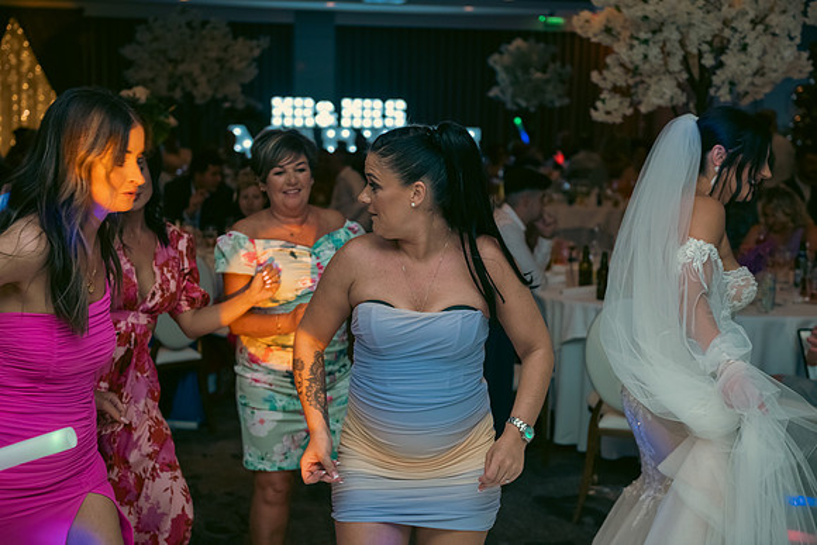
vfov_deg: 24.6
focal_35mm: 55
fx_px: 1248
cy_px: 272
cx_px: 408
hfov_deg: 36.2
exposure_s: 1/160
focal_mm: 55
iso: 800
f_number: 3.5
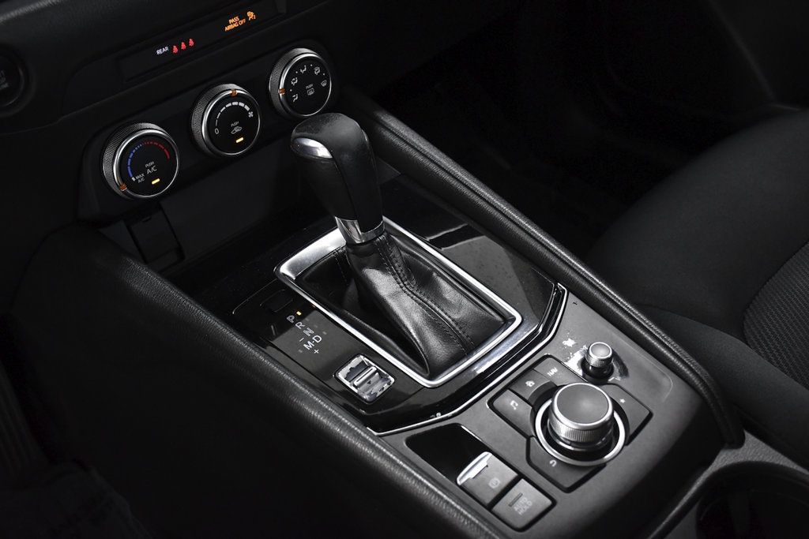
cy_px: 270
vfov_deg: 33.4
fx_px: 899
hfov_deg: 48.5
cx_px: 404
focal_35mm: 40
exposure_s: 1/320
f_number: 4.5
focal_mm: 27
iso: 2500
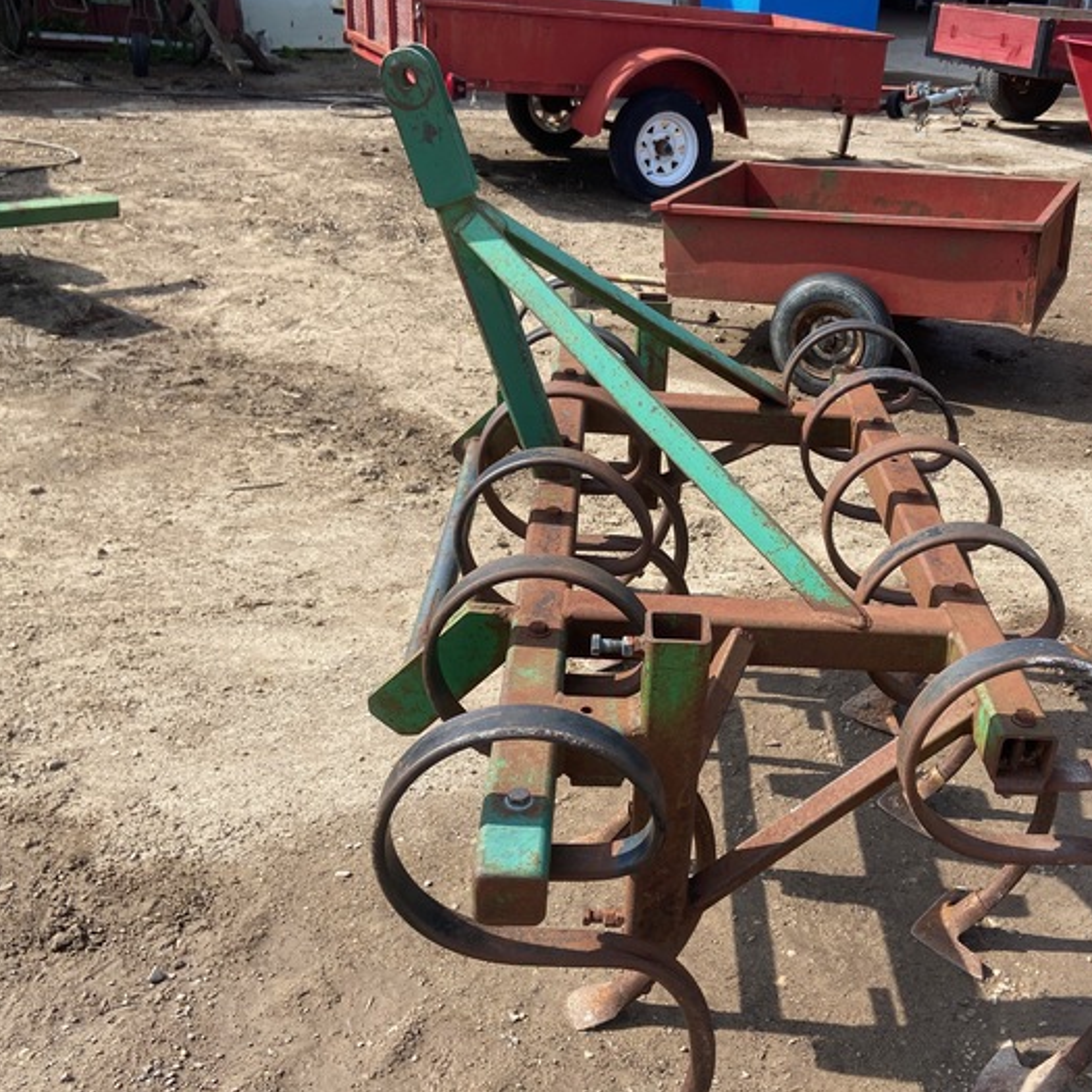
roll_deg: -3.0
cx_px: 718
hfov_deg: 46.6
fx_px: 1249
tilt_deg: -29.5
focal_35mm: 35
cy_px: 601
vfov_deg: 47.2
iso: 32
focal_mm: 4.25
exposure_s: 1/1727
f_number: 1.8
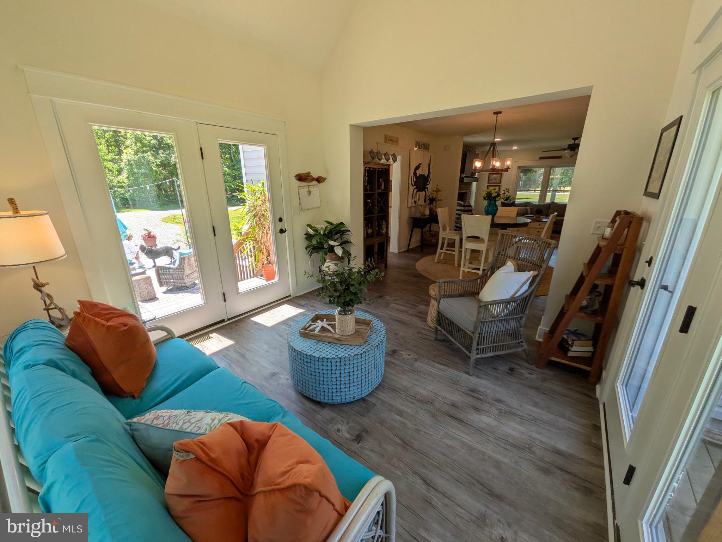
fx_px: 292
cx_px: 361
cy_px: 271
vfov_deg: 85.7
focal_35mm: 14
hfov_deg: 102.1
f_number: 2.2
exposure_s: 1/359
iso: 56
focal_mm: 1.85
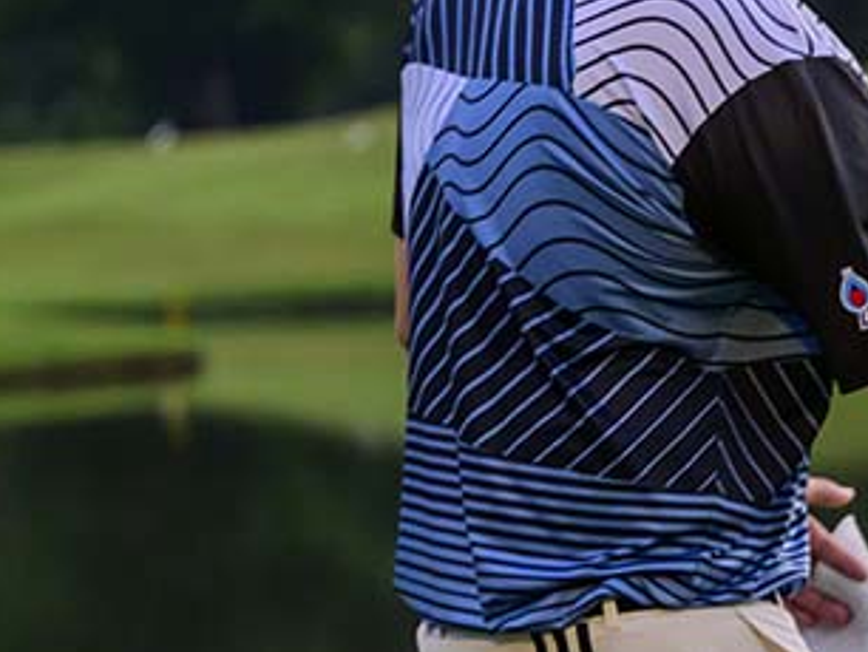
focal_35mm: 211
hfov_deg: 9.1
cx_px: 1347
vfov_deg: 7.1
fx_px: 5295
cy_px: 329
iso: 1600
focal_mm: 70
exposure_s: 1/320
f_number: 2.8
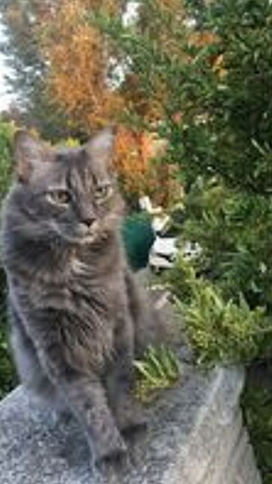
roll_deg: +18.9
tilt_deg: -1.9
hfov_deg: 36.3
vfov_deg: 61.0
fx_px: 411
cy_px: 240
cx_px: 95
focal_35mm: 32
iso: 32
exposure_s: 1/33
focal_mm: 4.15
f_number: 2.2
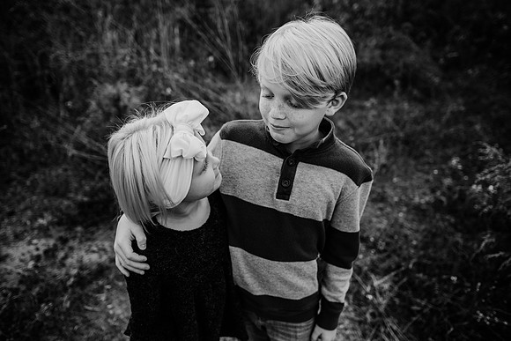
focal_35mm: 24
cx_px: 256
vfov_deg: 53.2
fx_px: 341
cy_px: 170
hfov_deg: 73.7
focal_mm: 24
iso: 200
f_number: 2.5
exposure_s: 1/1250
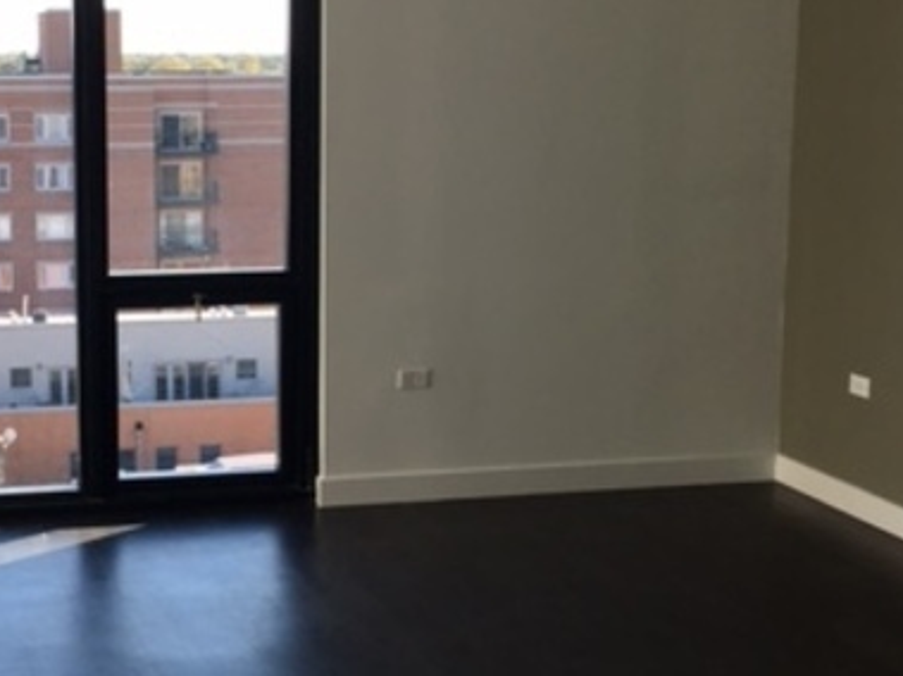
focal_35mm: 49
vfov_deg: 29.7
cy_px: 333
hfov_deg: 38.0
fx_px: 1278
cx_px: 229
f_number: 2.2
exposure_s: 1/182
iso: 25
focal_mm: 4.15
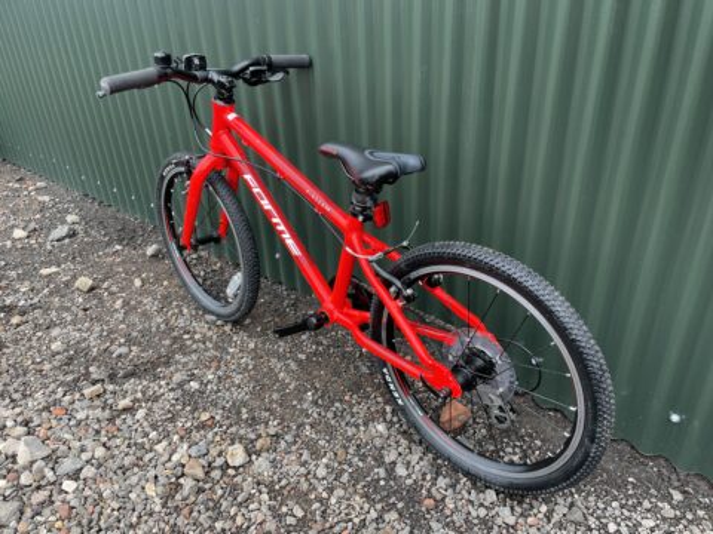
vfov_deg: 53.1
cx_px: 356
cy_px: 267
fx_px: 536
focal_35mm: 26
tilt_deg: -26.2
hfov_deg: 67.3
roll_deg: +3.3
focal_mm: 4.2
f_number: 1.6
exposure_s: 1/375
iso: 32
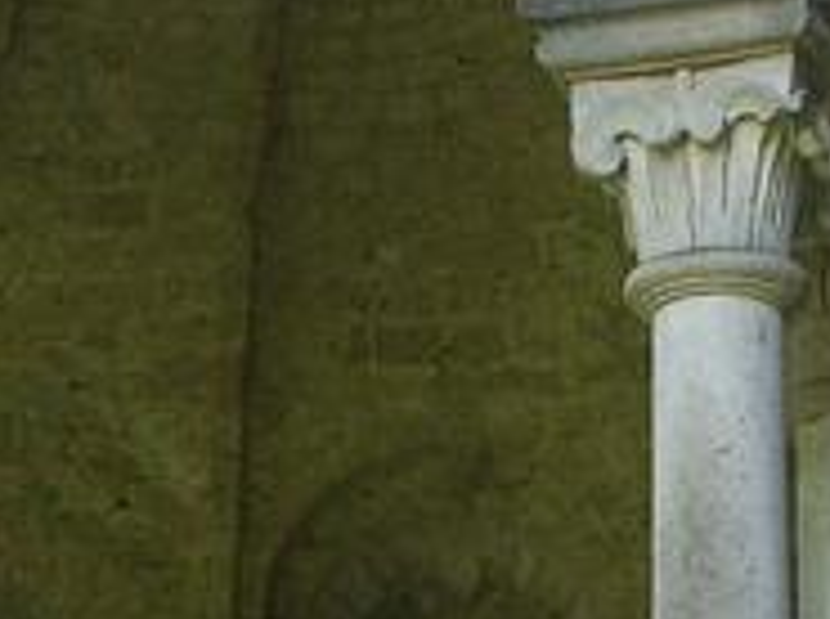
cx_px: 565
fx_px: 5839
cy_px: 628
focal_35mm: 244
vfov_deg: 6.1
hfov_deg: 8.1
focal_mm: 11.41
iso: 64
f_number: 3.2
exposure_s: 1/50
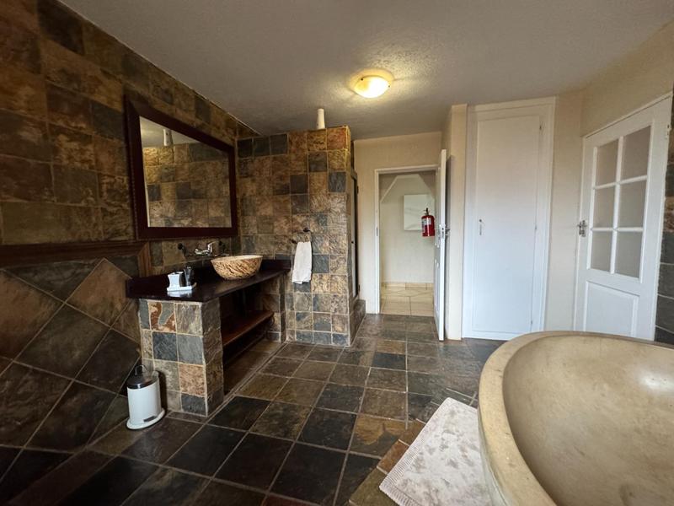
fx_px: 273
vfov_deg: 85.7
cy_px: 253
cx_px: 337
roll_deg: +0.8
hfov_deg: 102.1
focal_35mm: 14
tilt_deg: -3.2
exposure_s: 1/50
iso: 640
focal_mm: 2.22
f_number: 2.2
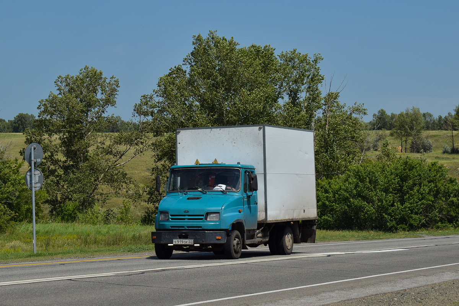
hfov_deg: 24.6
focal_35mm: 82
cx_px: 230
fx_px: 1052
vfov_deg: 16.6
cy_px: 153
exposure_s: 1/800
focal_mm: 55
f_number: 7.1
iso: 100
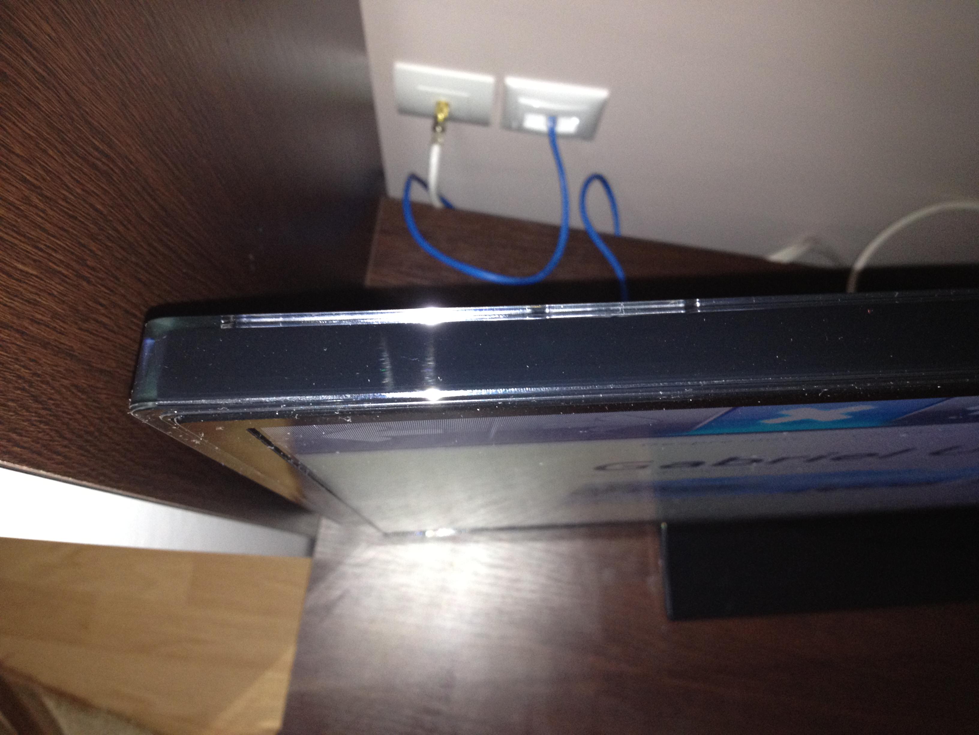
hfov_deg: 52.6
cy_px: 368
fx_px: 990
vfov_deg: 40.7
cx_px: 490
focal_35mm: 35
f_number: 2.4
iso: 200
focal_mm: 4.28
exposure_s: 1/16
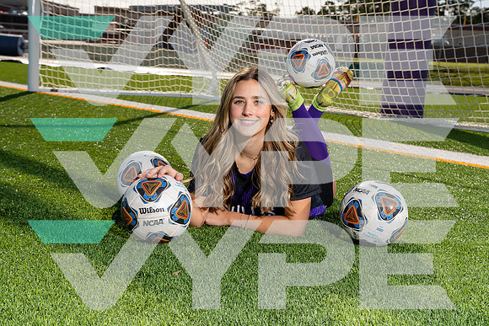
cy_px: 163
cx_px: 244
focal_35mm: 59
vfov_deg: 23.0
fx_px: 802
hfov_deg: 33.9
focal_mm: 59
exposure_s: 1/250
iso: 100
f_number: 8
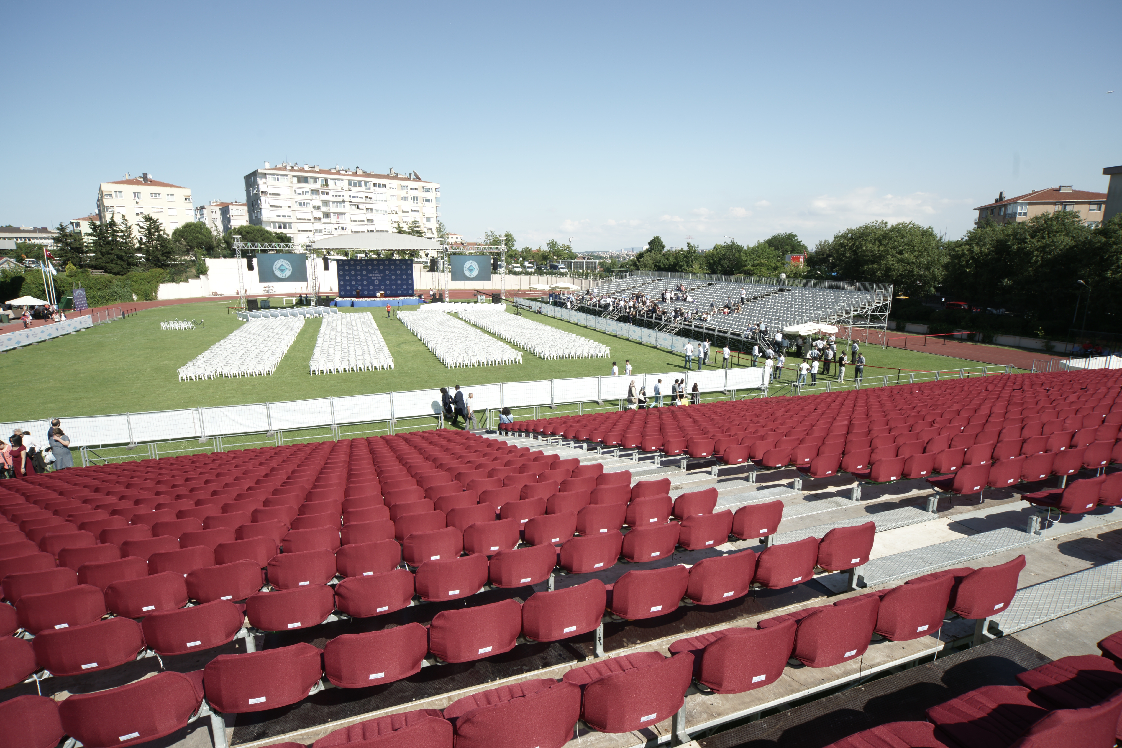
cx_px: 561
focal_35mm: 18
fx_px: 561
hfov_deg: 90.0
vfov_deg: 67.4
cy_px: 374
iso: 100
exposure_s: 1/80
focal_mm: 18
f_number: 13
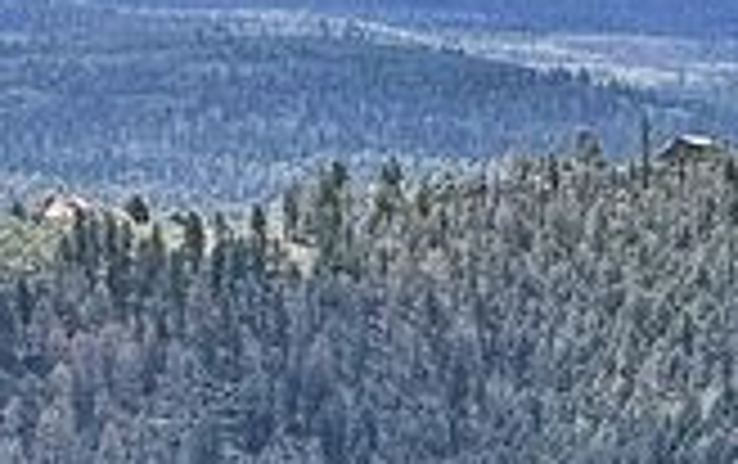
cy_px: 426
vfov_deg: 2.7
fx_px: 9688
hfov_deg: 4.4
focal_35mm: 481
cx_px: 432
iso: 32
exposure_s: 1/638
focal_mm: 16.89
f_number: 2.8
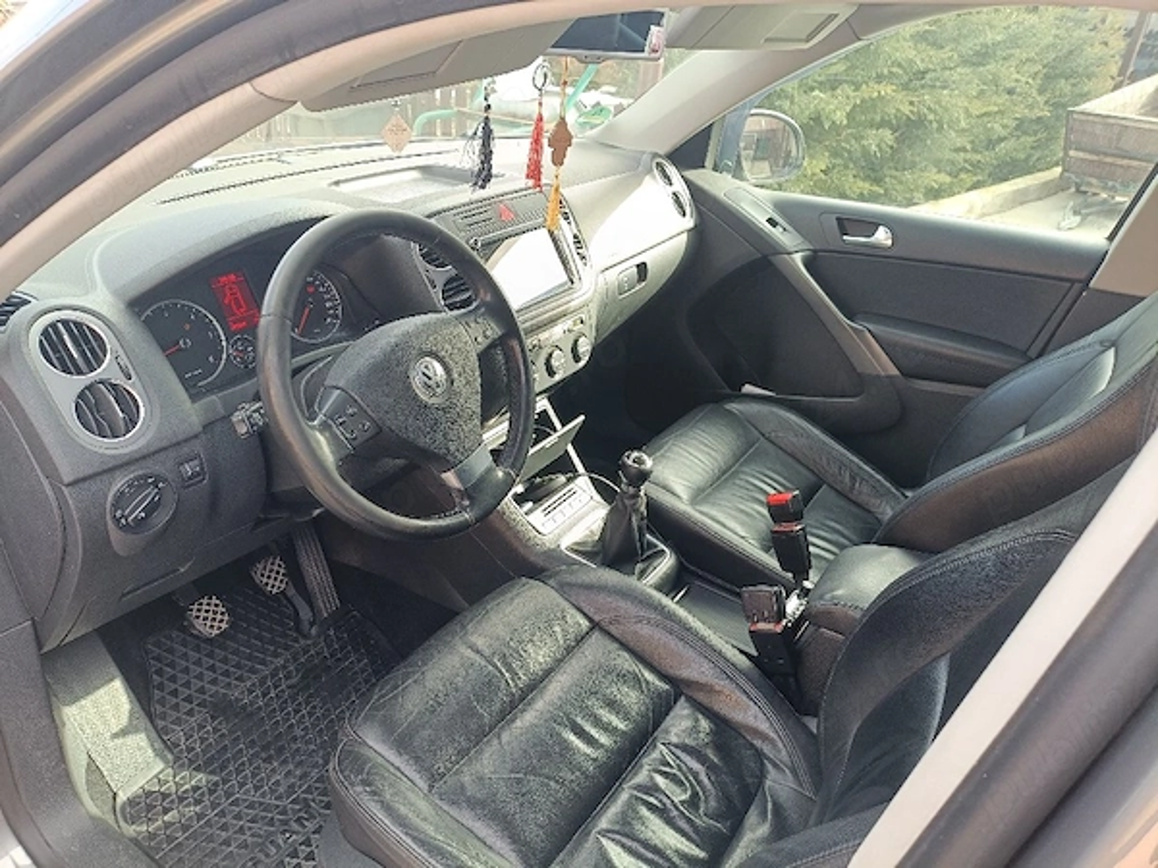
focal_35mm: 25
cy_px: 434
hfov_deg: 69.4
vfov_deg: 54.9
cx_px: 579
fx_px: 836
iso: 80
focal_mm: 4.7
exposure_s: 1/50
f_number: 1.7
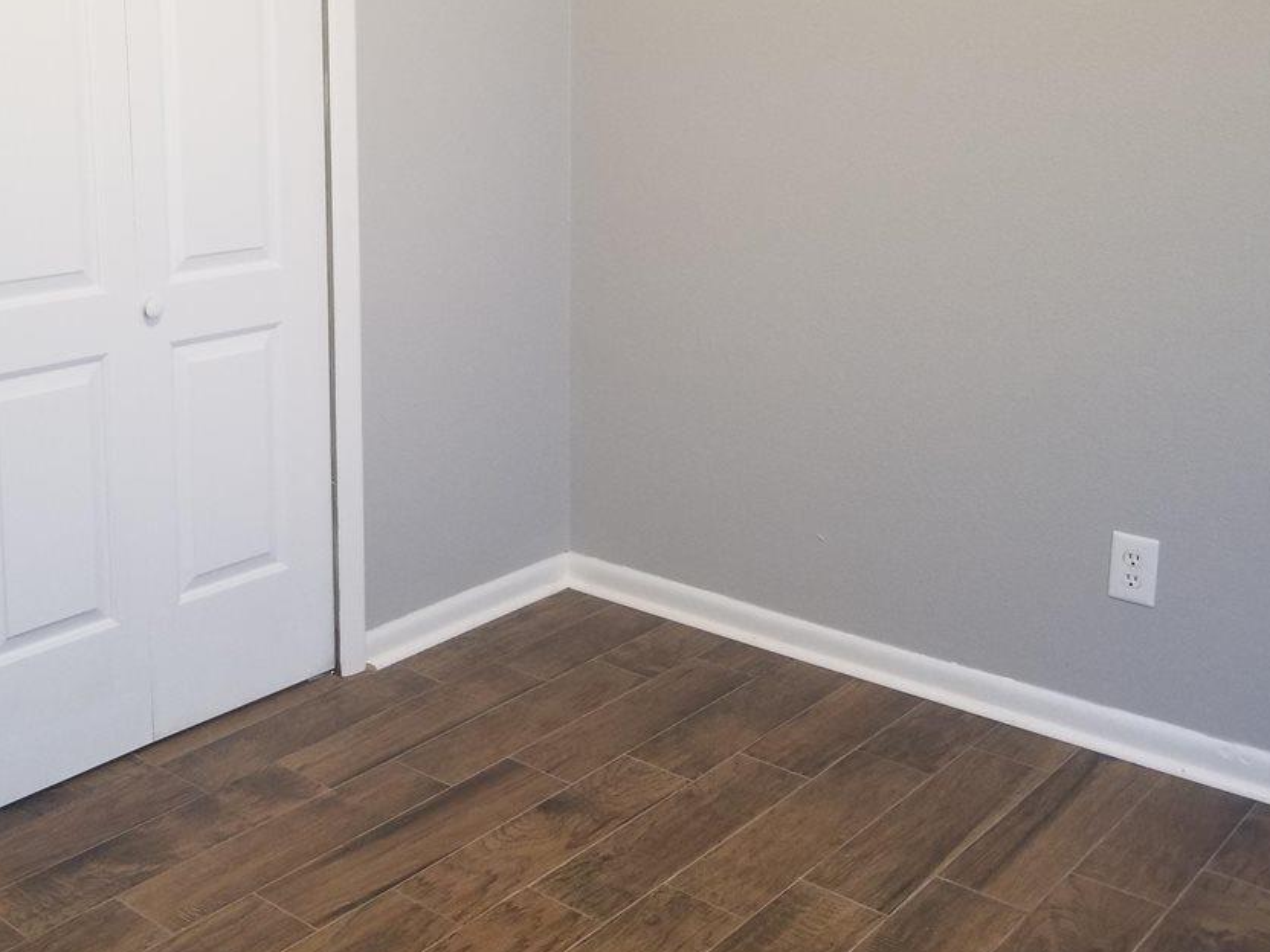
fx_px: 1468
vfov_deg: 35.4
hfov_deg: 46.0
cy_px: 278
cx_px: 414
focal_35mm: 40
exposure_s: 1/40
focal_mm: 4.25
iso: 160
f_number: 1.7
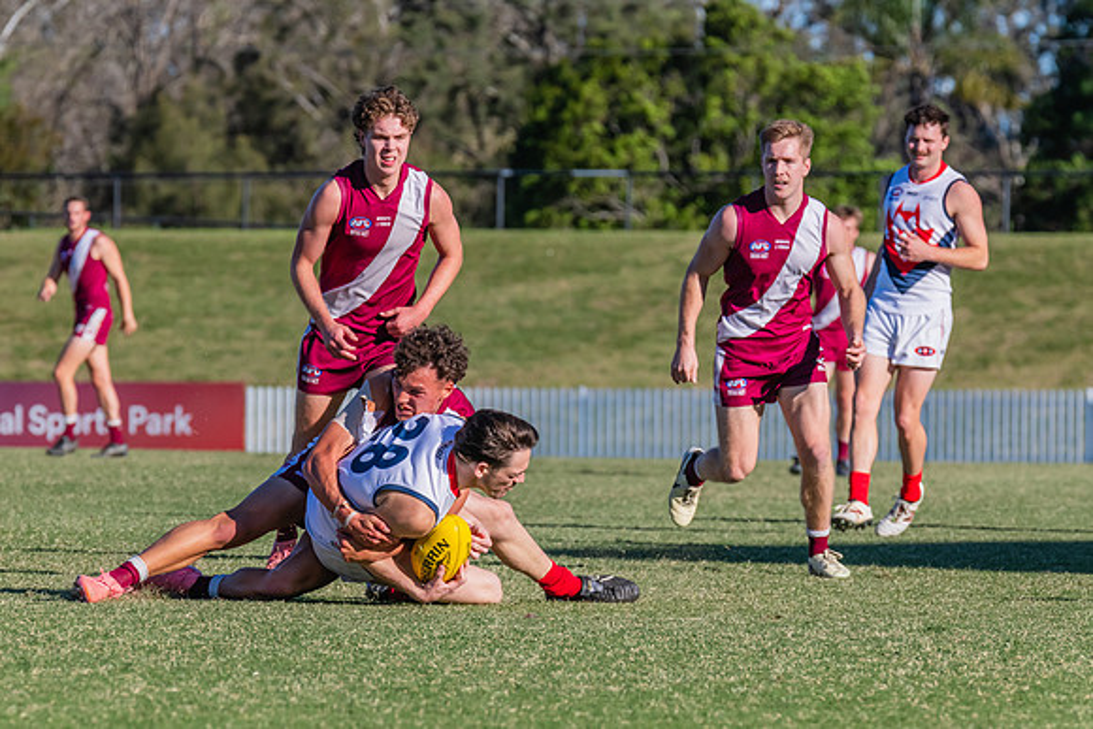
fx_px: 11450
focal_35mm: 377
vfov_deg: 3.6
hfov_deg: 5.5
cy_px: 386
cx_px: 514
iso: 800
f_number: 11
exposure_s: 1/1600
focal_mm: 330
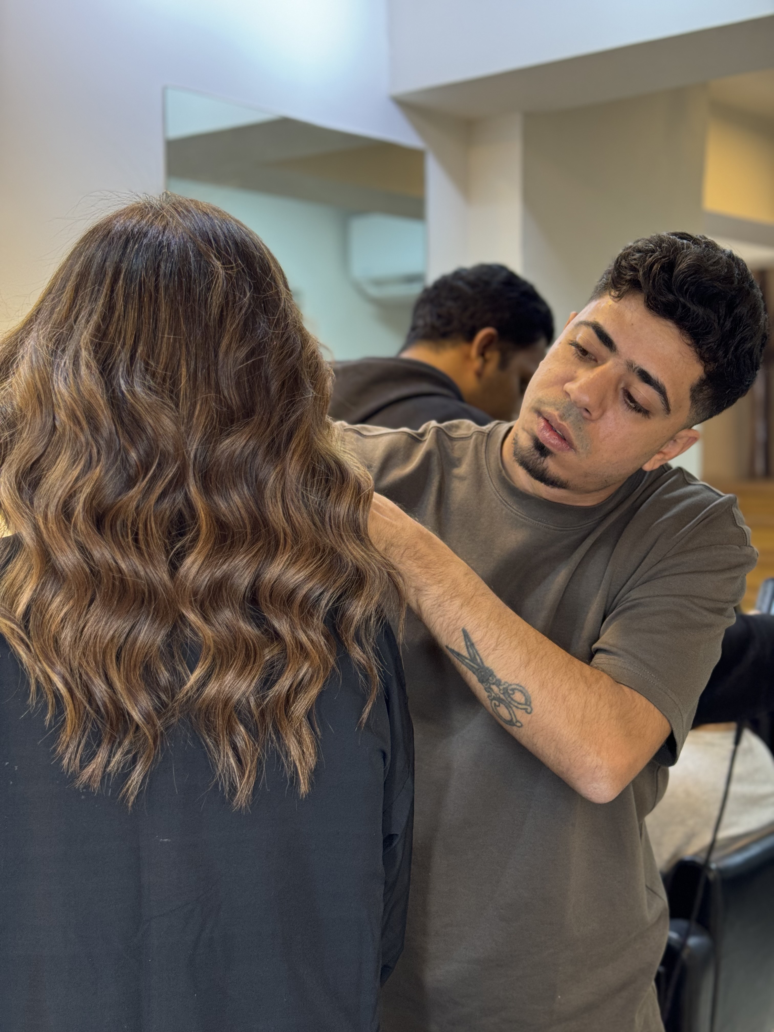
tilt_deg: -2.8
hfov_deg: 30.3
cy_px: 516
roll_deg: +0.1
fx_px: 1431
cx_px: 387
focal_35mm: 48
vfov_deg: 39.7
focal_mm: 6.76
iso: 100
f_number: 1.78
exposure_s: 1/100
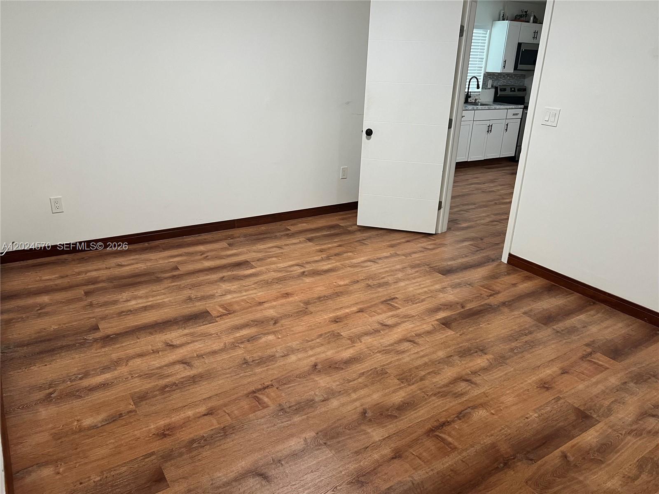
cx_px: 330
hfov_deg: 67.3
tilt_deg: -19.9
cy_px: 247
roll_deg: -2.5
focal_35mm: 26
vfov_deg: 53.1
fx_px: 495
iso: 125
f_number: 1.5
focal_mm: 5.7
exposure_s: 1/60
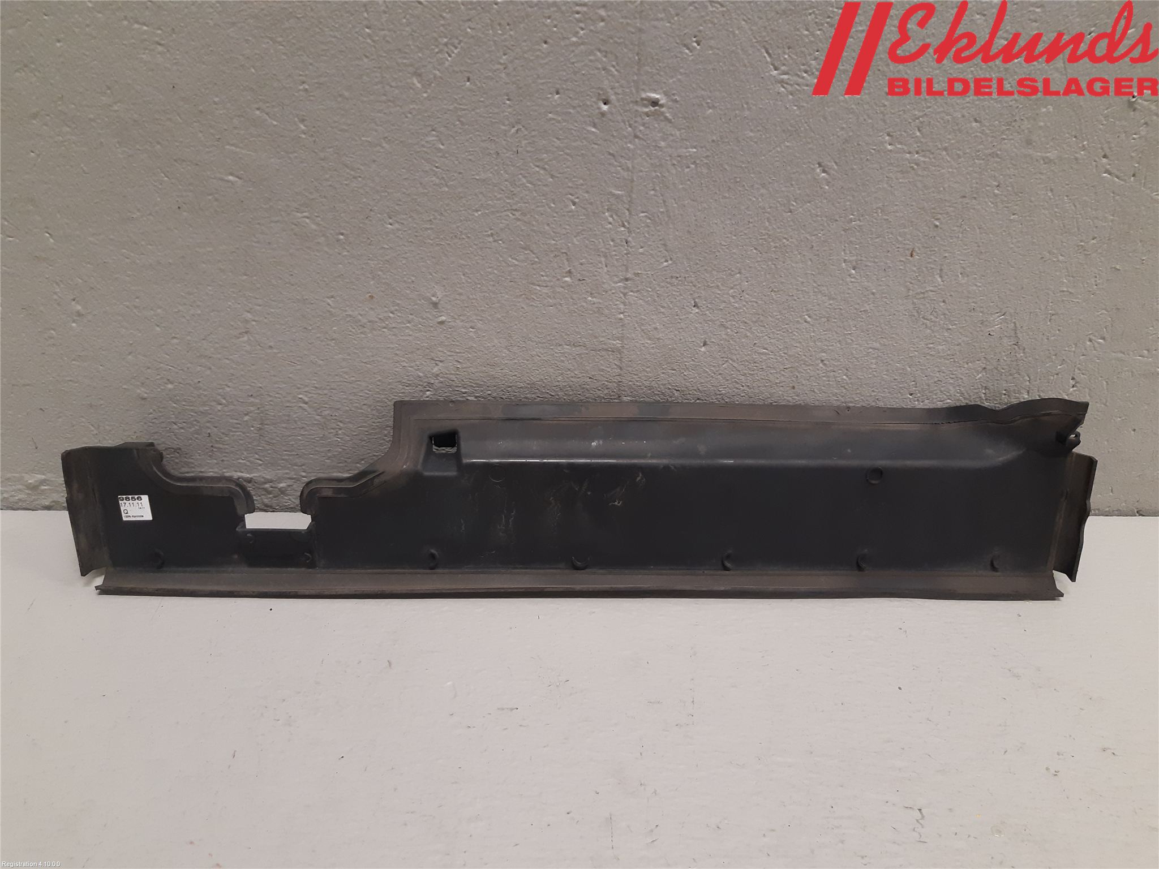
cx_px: 580
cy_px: 434
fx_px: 871
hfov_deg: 67.3
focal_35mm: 26
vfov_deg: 53.1
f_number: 1.7
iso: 160
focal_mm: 3.93
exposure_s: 1/50
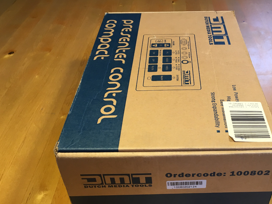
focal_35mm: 39
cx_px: 175
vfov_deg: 36.6
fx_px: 306
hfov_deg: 47.3
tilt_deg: -41.5
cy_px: 126
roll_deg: +1.9
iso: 64
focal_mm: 4.15
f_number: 2.2
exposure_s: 1/33
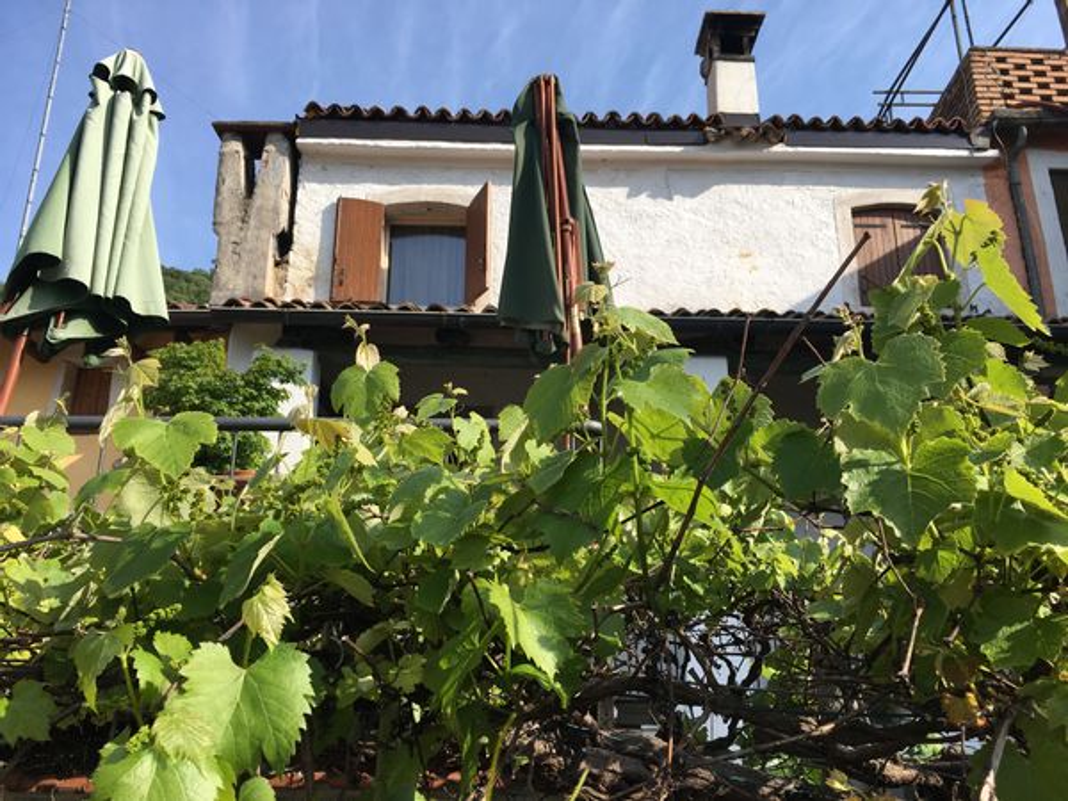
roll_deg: +0.1
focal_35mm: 29
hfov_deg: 61.7
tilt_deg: +21.0
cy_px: 400
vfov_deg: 48.2
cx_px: 534
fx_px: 895
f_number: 2.2
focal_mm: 4.15
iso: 25
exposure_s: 1/1083
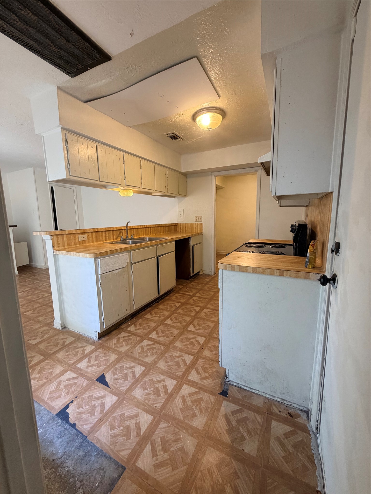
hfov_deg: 85.7
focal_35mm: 14
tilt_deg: -9.1
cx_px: 186
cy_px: 247
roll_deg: +0.3
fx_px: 200
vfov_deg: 102.1
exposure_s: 1/60
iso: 200
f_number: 2.2
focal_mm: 2.22
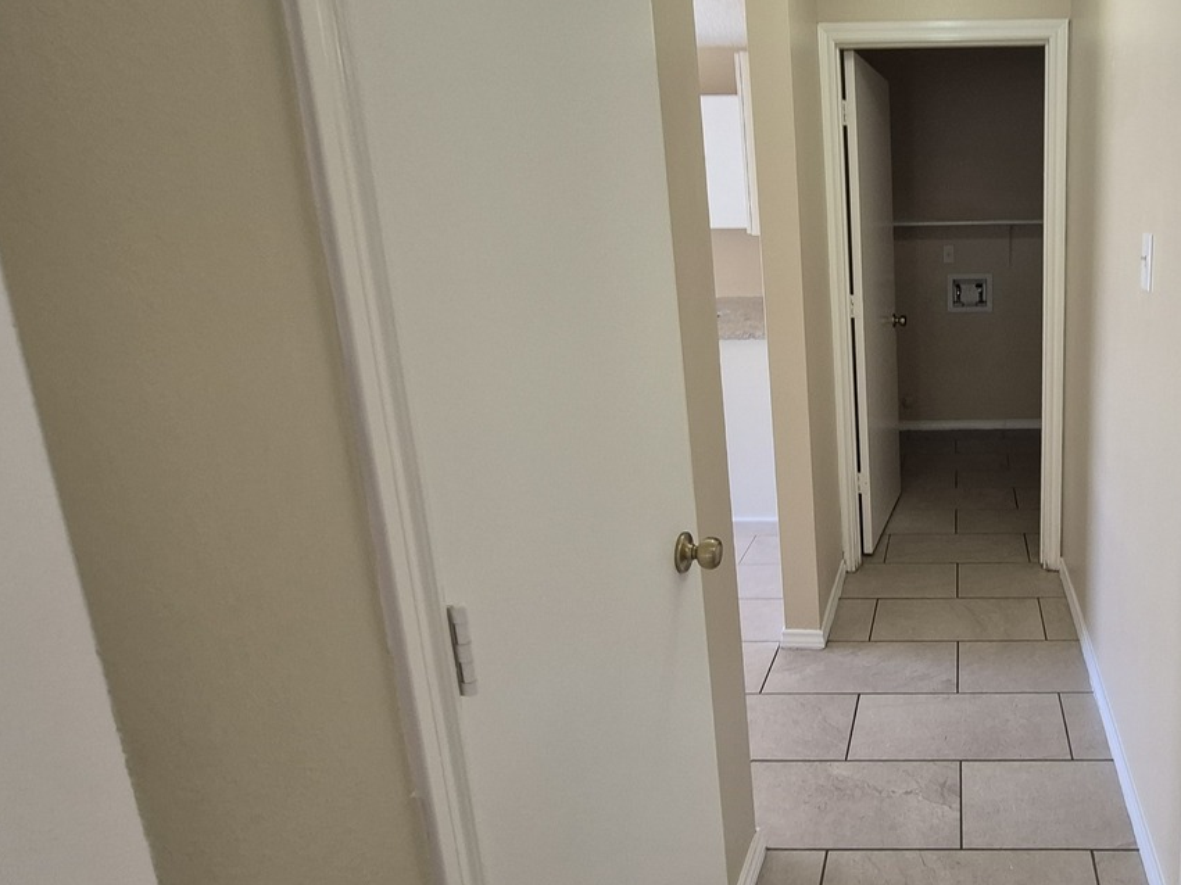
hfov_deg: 68.8
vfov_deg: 60.8
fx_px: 750
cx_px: 949
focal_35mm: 22
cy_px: 383
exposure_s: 1/60
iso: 160
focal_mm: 1.74
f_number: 2.2
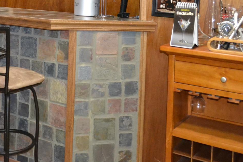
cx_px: 54
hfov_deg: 33.6
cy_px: -8
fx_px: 391
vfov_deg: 22.3
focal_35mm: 58
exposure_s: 1/60
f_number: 3.5
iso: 2800
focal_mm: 18
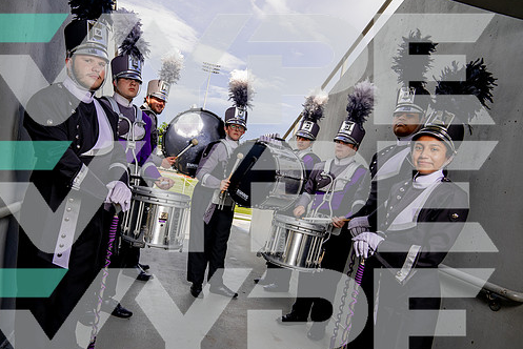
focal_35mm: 28
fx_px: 407
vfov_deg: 46.3
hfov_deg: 65.2
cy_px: 197
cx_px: 230
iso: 100
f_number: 5.6
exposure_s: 1/250
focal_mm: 24
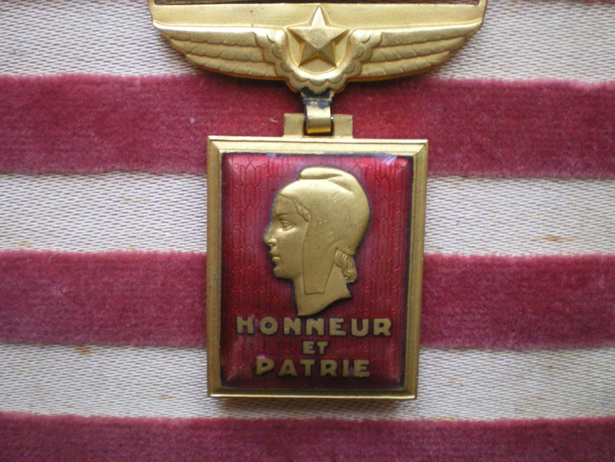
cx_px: 308
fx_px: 675
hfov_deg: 49.0
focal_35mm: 38
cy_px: 231
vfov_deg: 37.7
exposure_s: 1/40
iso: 400
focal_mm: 6.3
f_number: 3.1
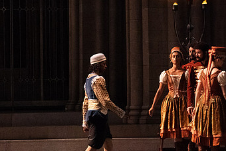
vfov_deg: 4.9
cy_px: 44
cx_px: 123
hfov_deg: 7.4
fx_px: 1758
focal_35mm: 280
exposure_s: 1/320
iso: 25600
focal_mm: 164
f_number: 5
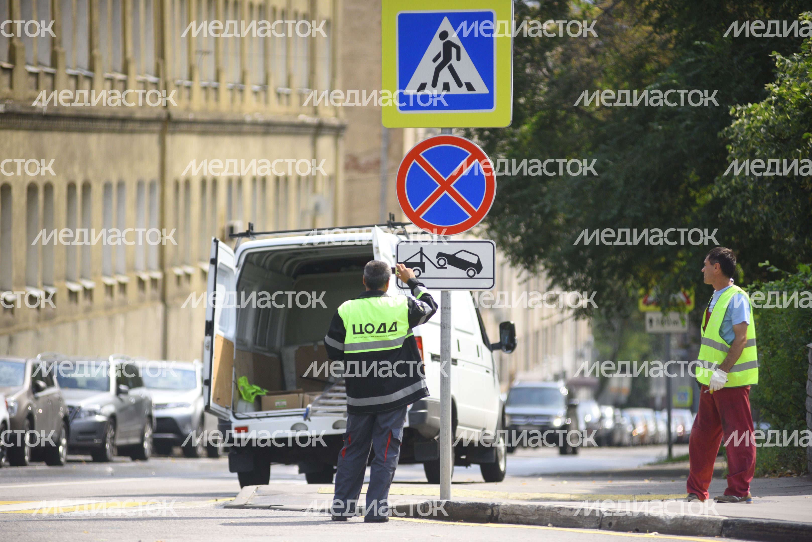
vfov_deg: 6.9
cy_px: 271
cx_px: 406
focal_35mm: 200
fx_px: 4512
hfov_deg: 10.3
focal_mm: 200
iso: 1000
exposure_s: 1/8000
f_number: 2.8
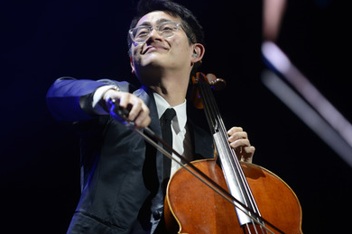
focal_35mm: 231
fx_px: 2258
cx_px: 168
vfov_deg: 5.9
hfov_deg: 8.9
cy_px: 116
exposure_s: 1/160
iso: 800
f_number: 2.8
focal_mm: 200
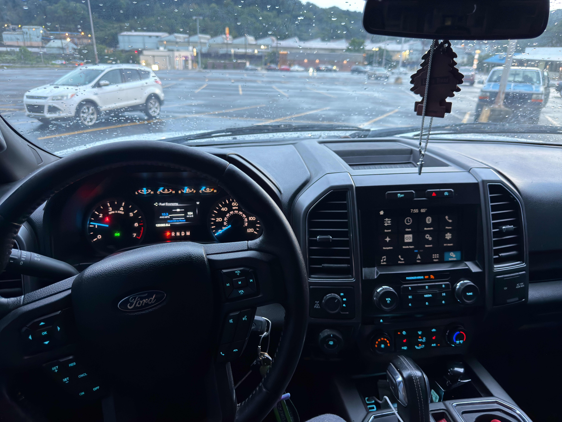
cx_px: 281
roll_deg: -1.1
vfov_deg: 56.8
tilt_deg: -22.2
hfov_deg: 71.6
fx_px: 390
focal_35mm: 24
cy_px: 211
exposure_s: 1/40
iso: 320
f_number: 1.78
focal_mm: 6.76
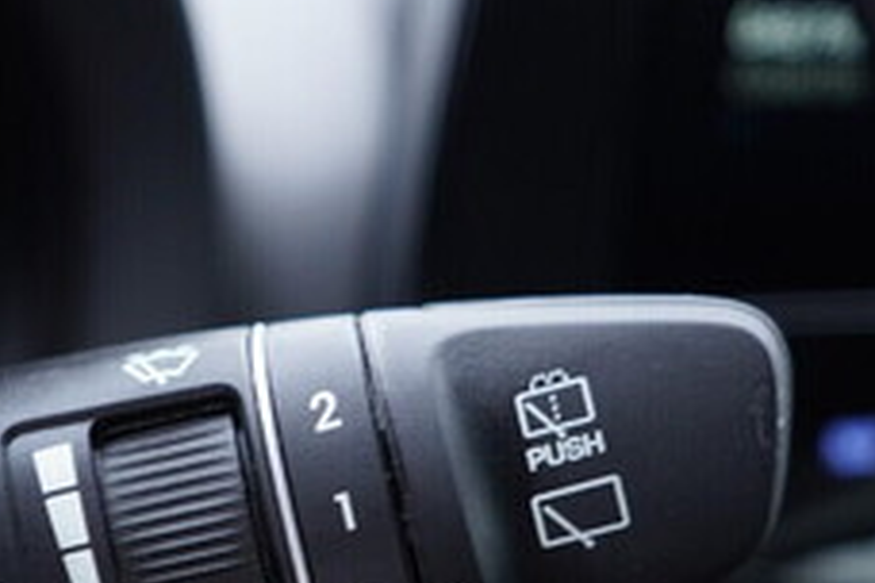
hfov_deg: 23.1
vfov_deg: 15.7
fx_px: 2114
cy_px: 397
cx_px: 188
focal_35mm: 87
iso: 320
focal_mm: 24
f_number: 2.8
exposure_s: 1/40
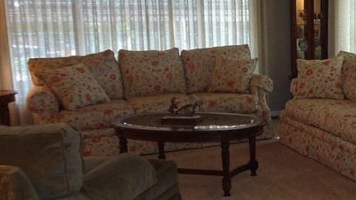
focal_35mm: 55
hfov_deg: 33.9
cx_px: 371
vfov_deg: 21.8
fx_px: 519
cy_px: 87
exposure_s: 1/30
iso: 125
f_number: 3.5
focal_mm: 4.1
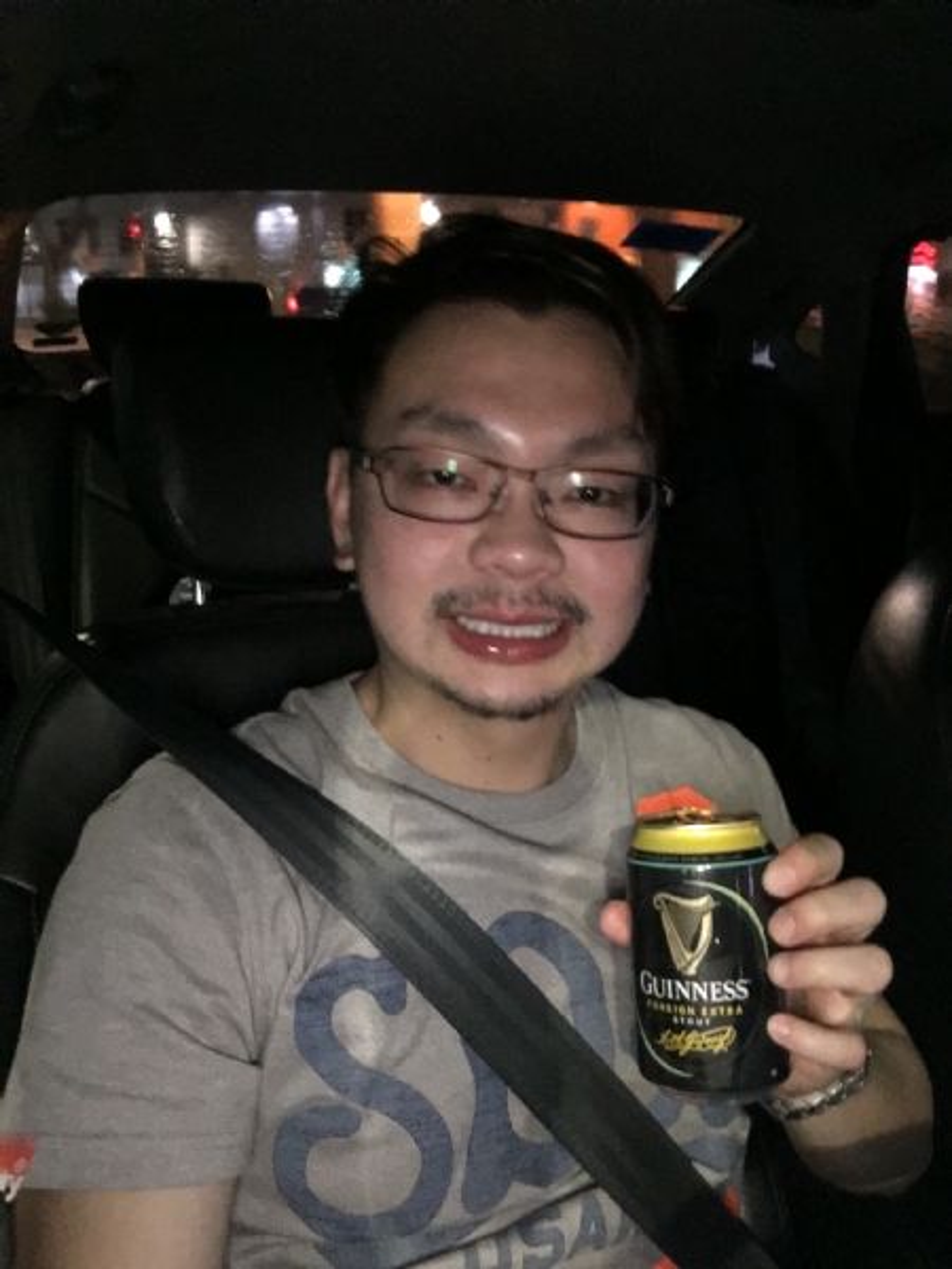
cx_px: 476
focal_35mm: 31
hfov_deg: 45.4
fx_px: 1137
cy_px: 634
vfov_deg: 58.4
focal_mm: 2.65
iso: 400
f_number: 2.2
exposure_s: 1/17
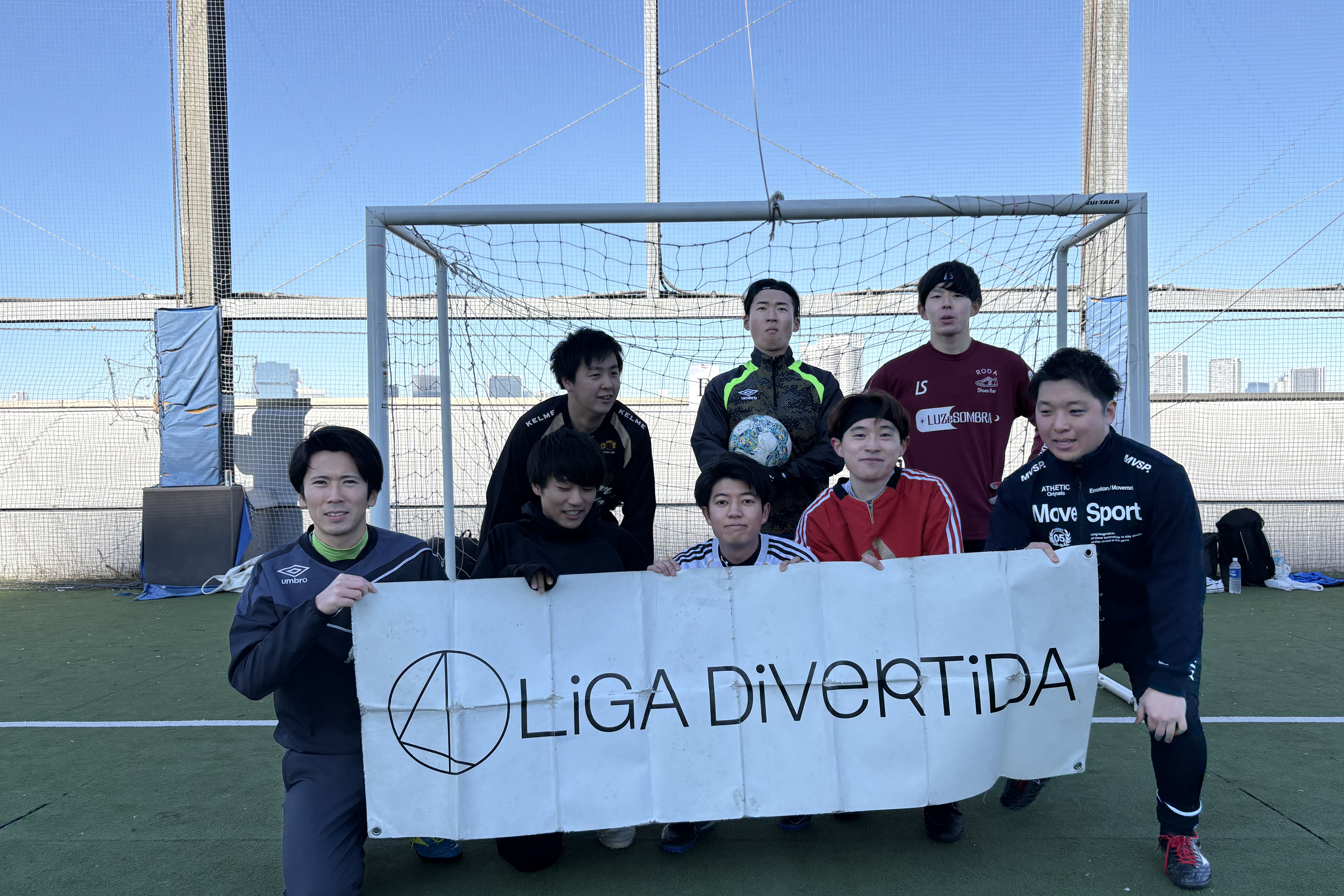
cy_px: 468
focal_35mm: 28
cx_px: 688
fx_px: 1045
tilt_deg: -2.1
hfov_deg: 65.5
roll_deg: +1.3
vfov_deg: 46.4
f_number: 1.6
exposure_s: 1/1901
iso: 50
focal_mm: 5.96
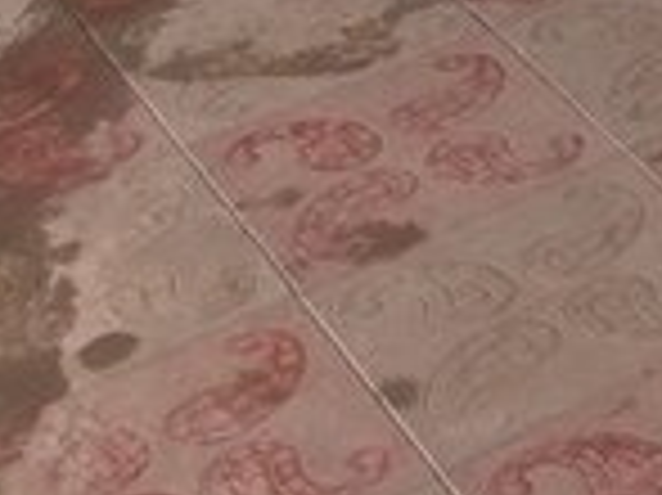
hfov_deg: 12.9
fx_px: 2484
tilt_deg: -17.8
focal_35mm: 130
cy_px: -601
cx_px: 1401
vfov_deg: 10.2
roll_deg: +2.5
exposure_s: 1/33
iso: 40
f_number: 2.2
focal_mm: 4.15
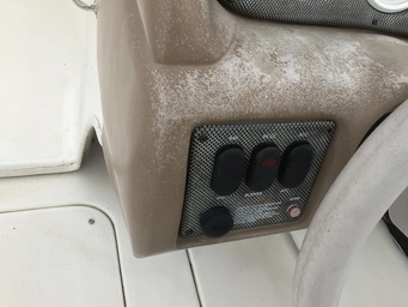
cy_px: 168
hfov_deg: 53.8
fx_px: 401
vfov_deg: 41.8
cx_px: 230
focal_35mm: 34
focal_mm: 3
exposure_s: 1/1121
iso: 25
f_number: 1.8
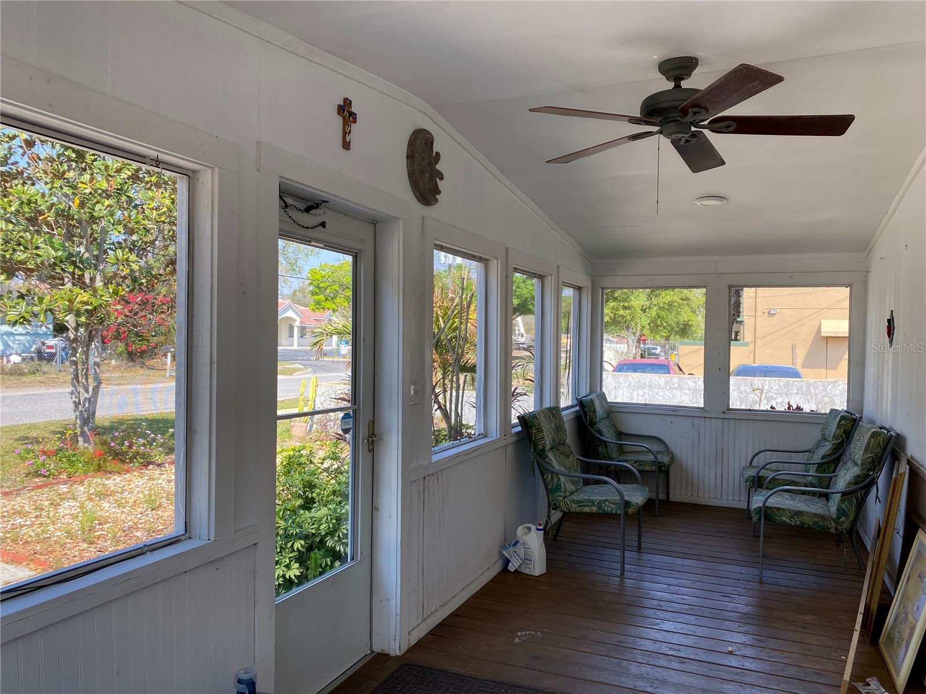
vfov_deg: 53.1
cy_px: 347
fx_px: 696
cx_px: 463
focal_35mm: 26
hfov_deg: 67.3
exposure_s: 1/458
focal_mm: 4.25
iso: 32
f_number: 1.8
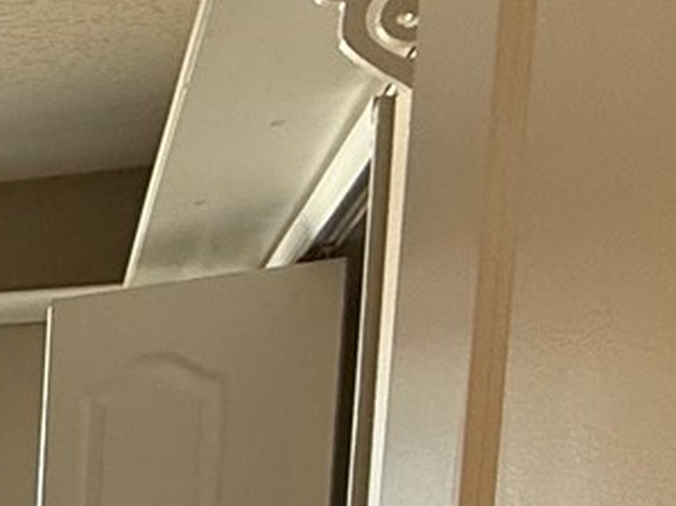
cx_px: -644
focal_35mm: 75
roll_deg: -1.7
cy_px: 770
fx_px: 1464
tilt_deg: -5.3
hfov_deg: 18.3
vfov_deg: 17.5
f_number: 2.2
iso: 200
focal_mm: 2.22
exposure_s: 1/120
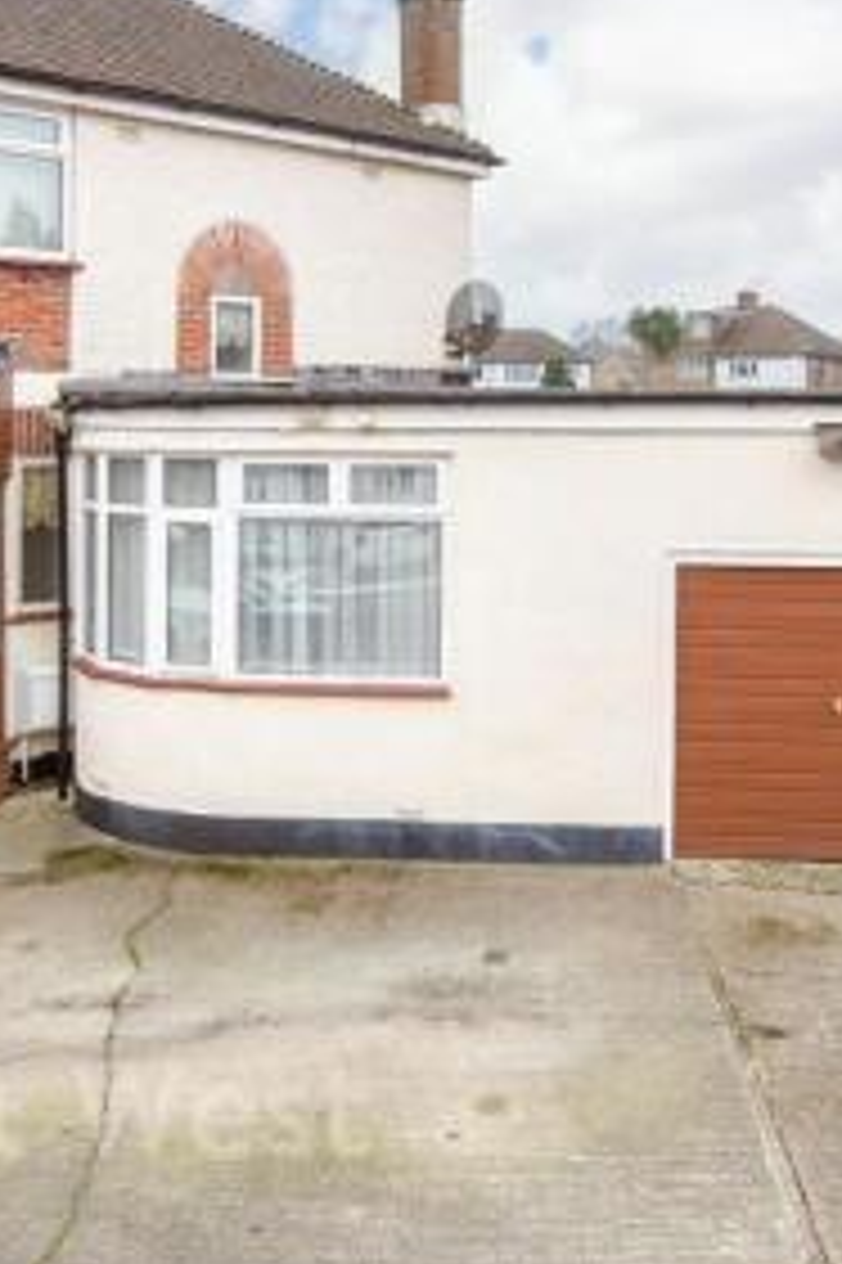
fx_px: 1229
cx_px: 349
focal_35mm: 35
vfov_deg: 53.6
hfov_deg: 37.7
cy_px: 439
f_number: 8
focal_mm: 10
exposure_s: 1/100
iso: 400
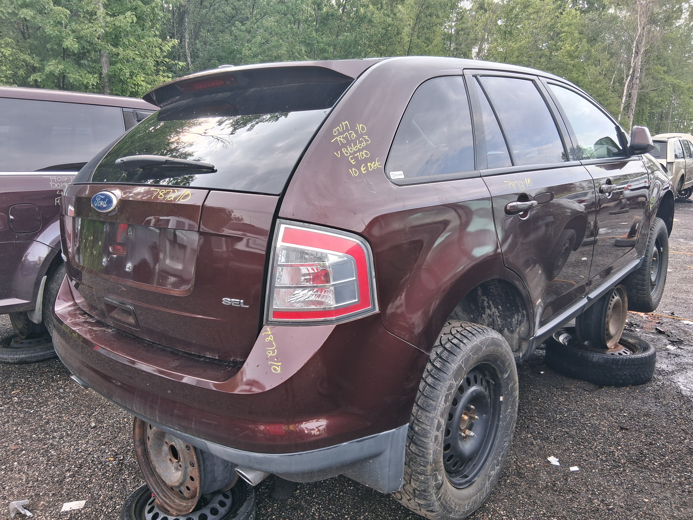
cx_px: 346
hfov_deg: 67.3
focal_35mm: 26
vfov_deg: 53.1
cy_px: 260
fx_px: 521
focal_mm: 3.98
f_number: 1.8
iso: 40
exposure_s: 1/100
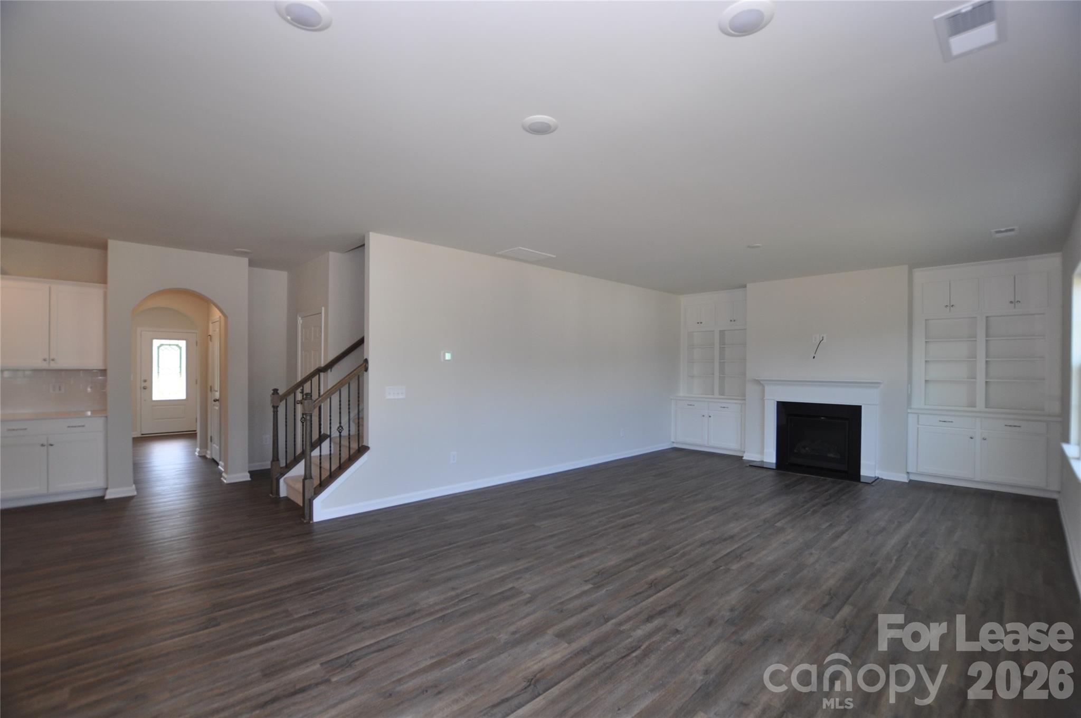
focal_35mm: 15
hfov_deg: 100.5
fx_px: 450
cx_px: 540
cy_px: 359
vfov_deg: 77.2
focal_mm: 10
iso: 400
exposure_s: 1/90
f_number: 4.8
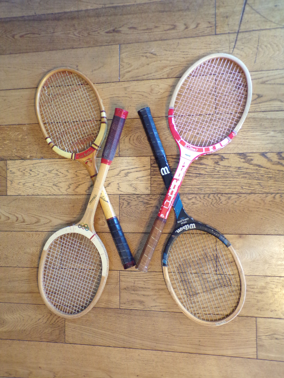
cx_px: 142
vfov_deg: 56.8
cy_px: 189
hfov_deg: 44.2
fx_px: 350
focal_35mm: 32
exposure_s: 1/13
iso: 400
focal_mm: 5.8
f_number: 3.2
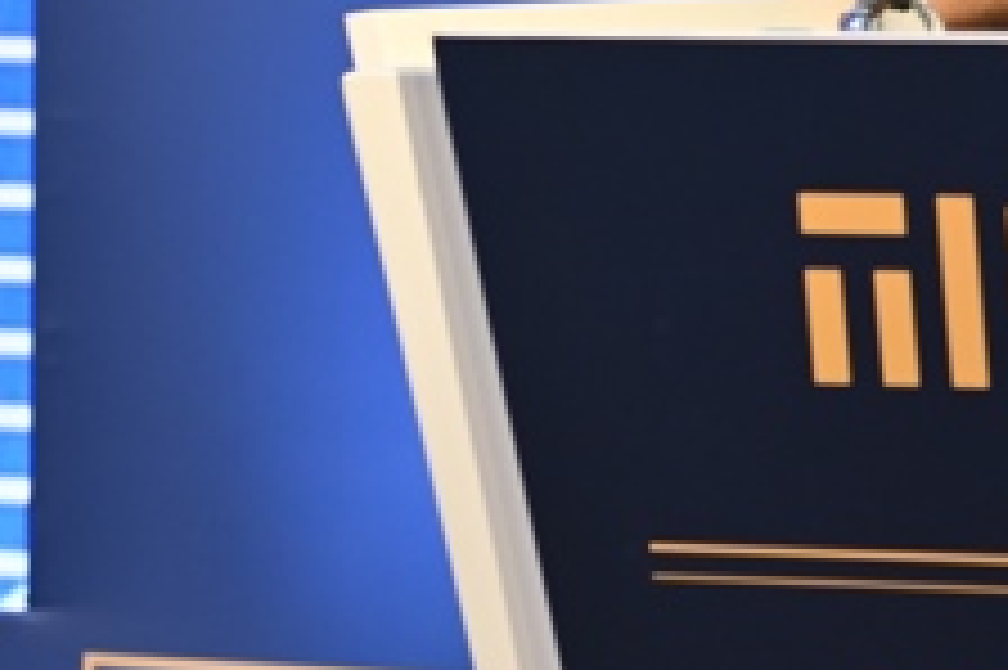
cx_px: 1413
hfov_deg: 6.5
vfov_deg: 4.4
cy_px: -162
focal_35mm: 314
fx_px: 8785
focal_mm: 78
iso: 1000
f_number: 3.5
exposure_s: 1/200
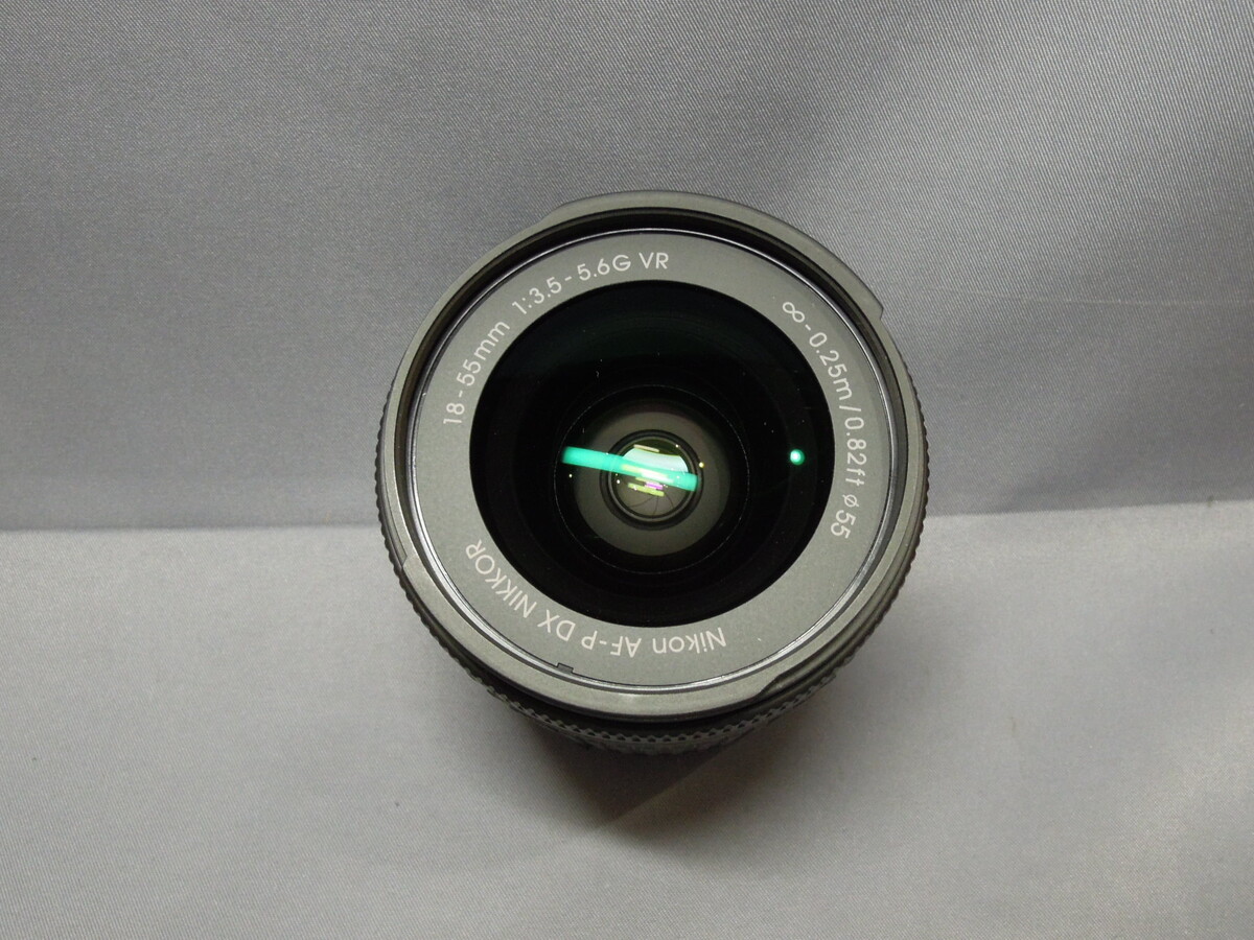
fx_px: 1123
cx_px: 627
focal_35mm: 31
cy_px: 470
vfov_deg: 45.4
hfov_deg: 58.4
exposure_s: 1/15
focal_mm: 5.5
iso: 400
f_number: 5.9
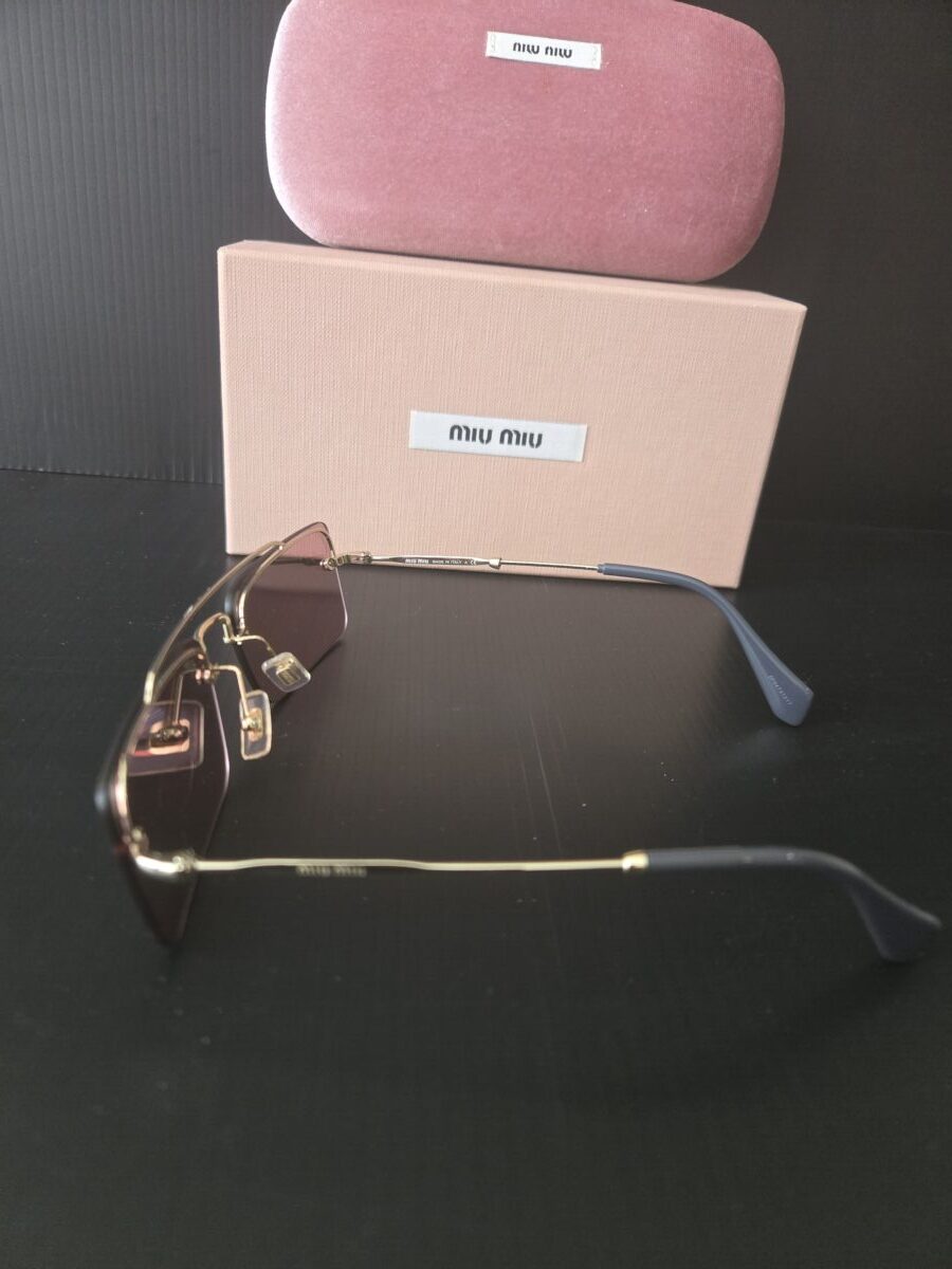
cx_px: 476
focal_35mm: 23
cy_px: 634
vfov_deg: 73.9
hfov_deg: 58.9
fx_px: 843
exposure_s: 1/120
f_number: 1.8
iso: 800
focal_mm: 5.4
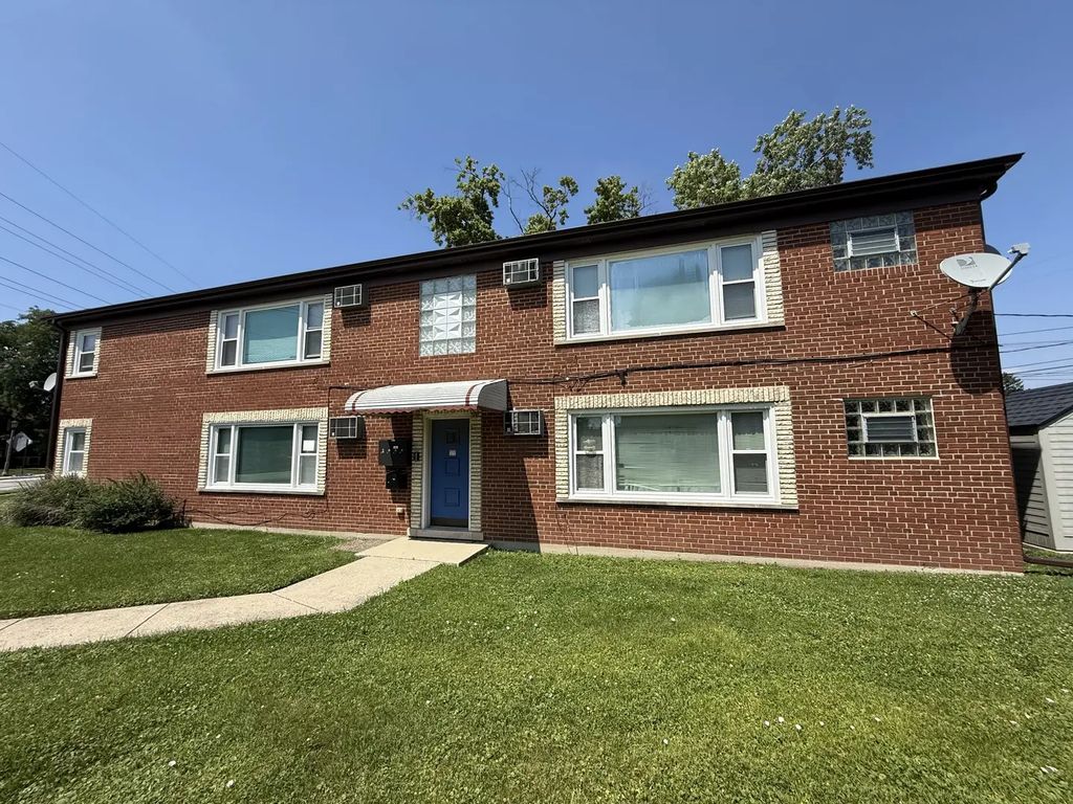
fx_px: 434
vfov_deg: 85.7
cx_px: 536
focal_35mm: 14
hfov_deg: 102.1
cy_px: 402
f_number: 2.2
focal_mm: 2.22
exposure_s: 1/2320
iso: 50
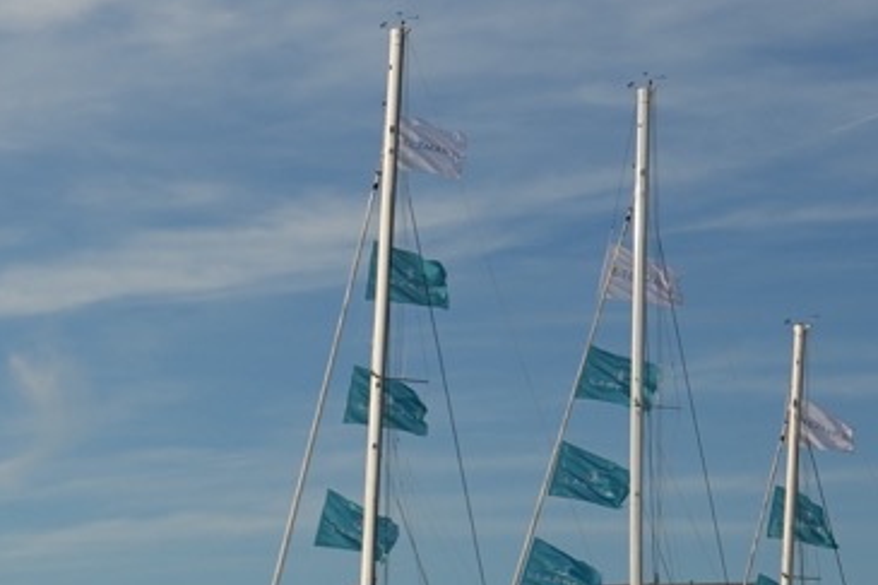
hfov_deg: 11.7
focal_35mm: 159
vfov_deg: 8.5
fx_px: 3877
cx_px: -813
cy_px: 727
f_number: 5
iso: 200
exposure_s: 1/1250
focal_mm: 30.2
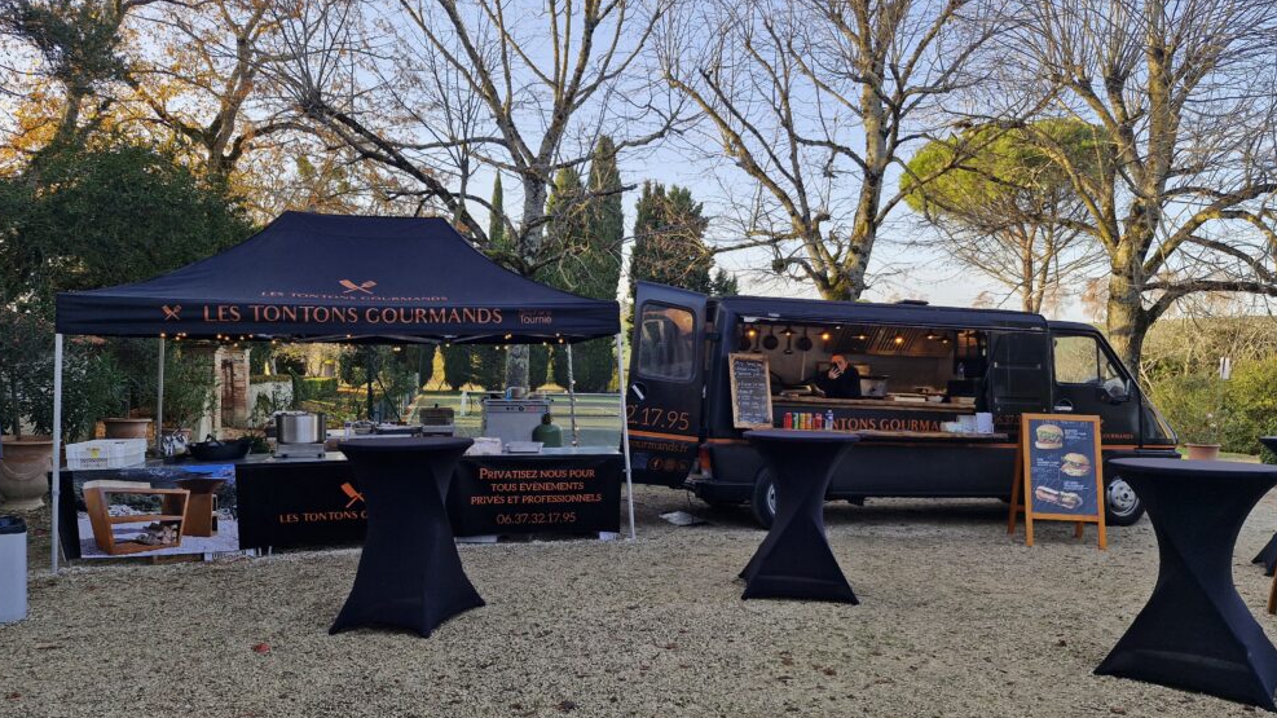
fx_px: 880
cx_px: 647
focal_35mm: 26
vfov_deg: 44.3
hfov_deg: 71.9
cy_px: 401
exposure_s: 1/309
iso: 50
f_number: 1.8
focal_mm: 5.54
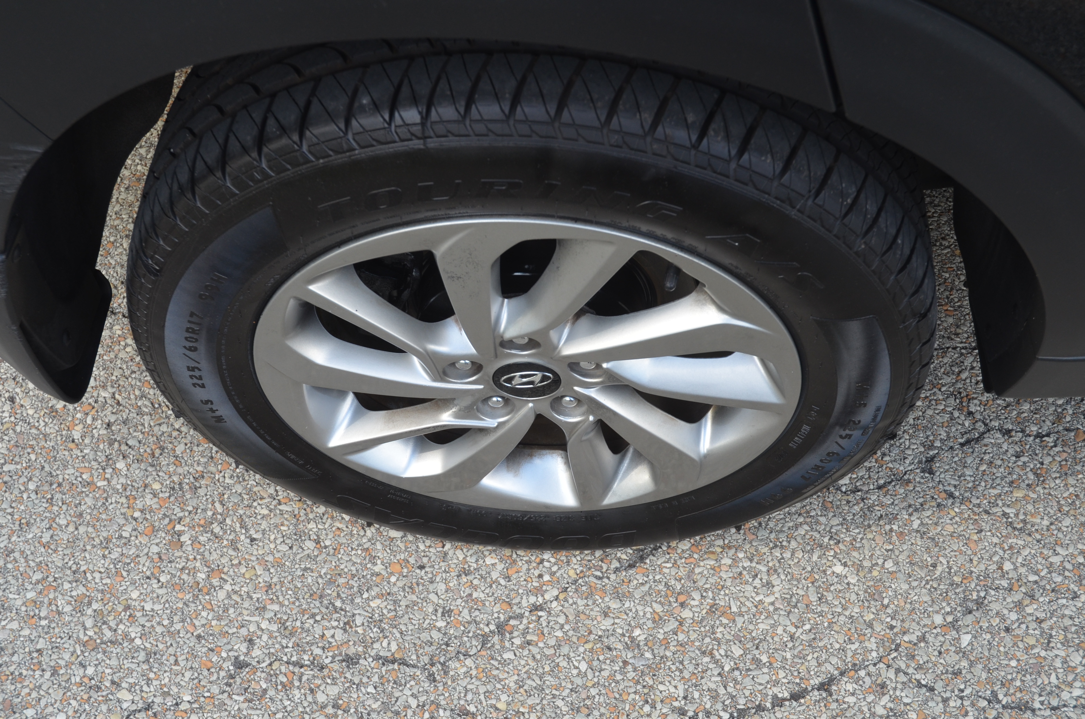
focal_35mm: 44
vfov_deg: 30.7
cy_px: 360
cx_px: 542
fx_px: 1308
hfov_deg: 45.0
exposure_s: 1/125
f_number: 5.6
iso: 320
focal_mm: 29
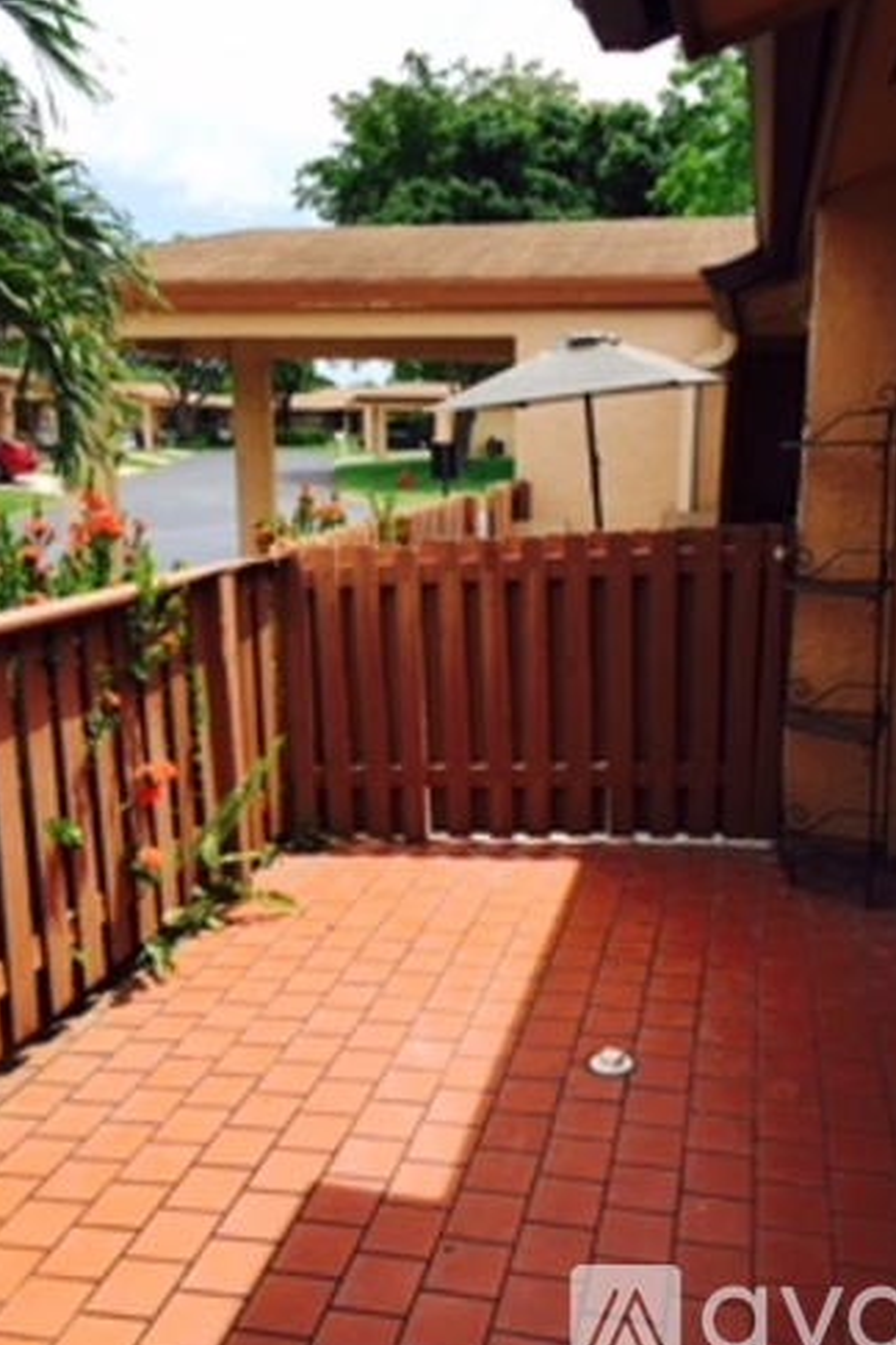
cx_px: 499
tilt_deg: -12.5
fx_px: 1157
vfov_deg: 60.3
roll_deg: -0.9
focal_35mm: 31
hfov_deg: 42.3
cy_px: 684
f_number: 2.2
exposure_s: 1/1099
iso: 32
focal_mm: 4.15
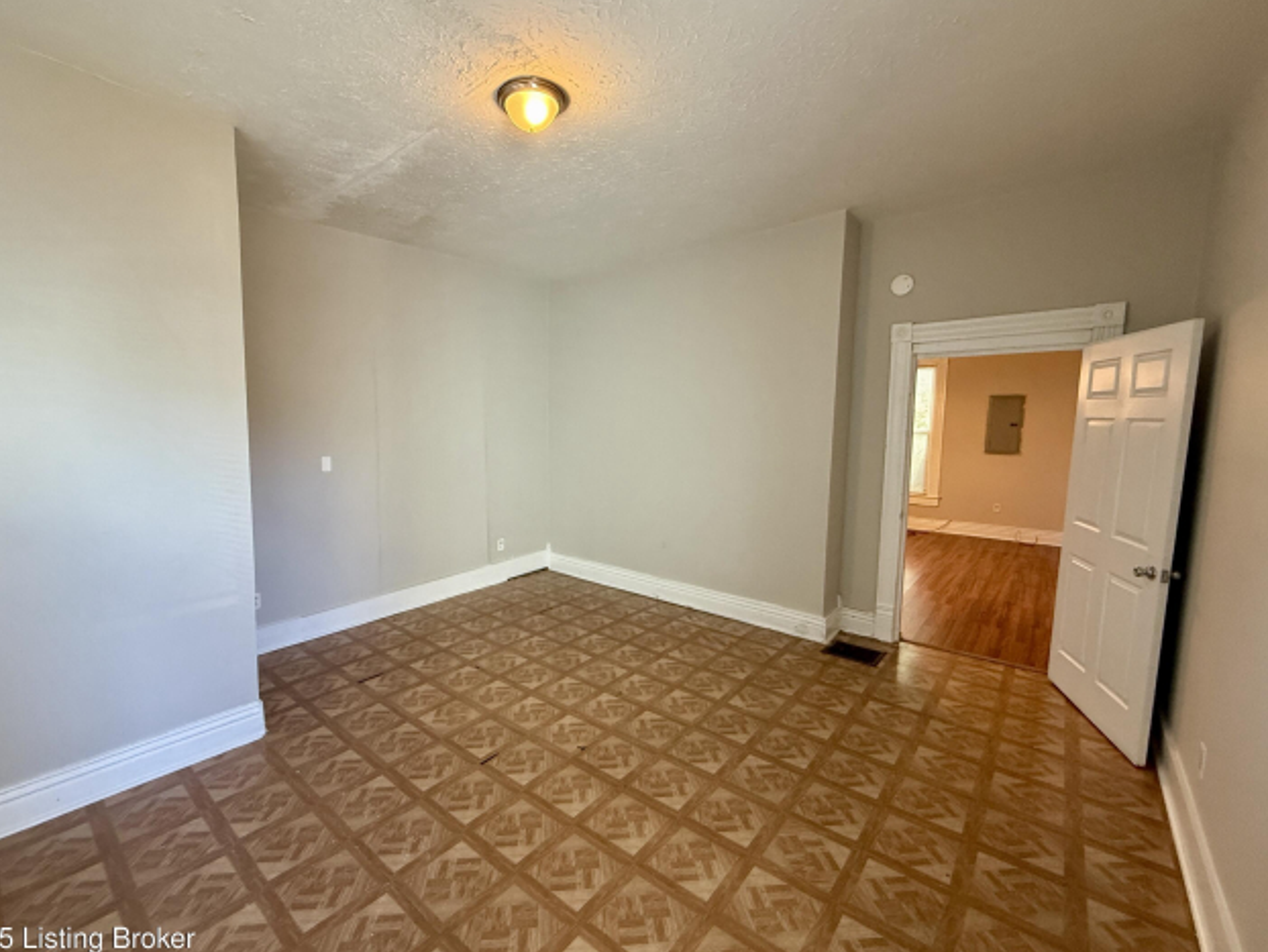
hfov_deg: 98.1
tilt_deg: -5.8
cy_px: 475
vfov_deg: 81.8
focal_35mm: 15
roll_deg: -0.4
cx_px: 606
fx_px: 550
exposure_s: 1/96
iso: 320
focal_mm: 2.22
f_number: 2.2
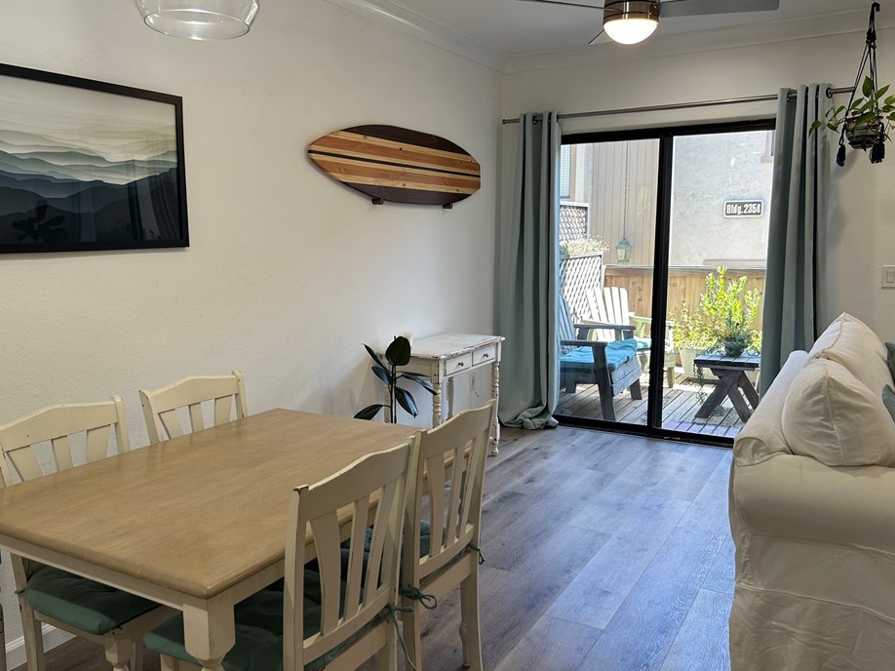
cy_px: 353
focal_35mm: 29
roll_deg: -0.3
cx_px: 418
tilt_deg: -8.8
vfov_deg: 48.2
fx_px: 750
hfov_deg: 61.6
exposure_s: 1/120
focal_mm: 5.7
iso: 64
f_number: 1.5
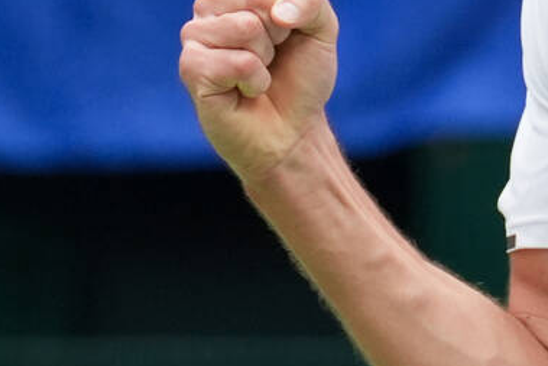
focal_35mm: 1201
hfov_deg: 1.7
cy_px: 214
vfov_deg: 1.1
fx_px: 18288
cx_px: 792
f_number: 4.5
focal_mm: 237
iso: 2000
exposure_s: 1/1600
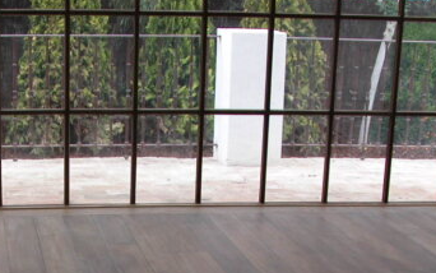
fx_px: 963
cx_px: 84
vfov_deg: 15.6
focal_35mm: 81
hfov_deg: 25.1
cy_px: 311
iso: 100
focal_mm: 8.9
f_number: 3.5
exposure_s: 1/107
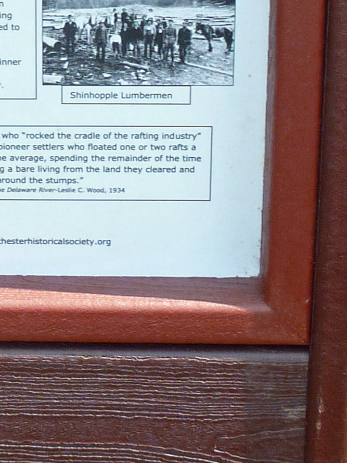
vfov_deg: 14.4
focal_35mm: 136
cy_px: 98
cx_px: -41
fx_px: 1817
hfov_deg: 10.8
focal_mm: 5
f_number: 3.3
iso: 100
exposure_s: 1/320
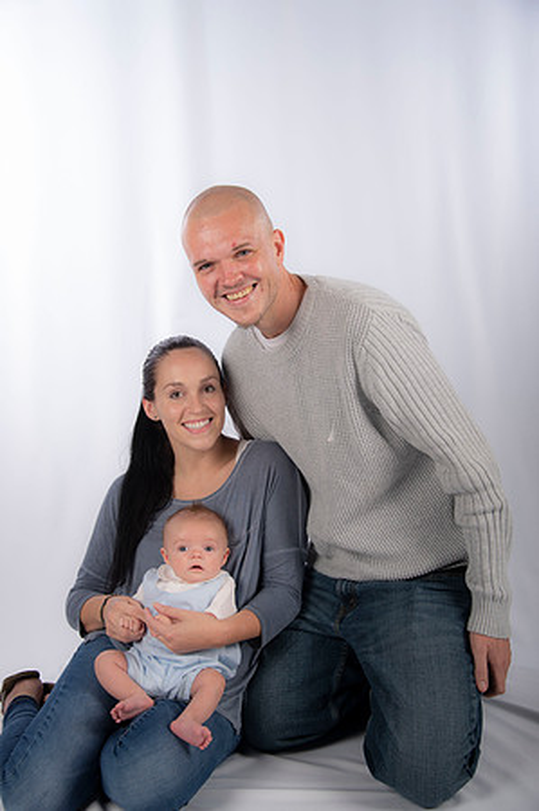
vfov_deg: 44.5
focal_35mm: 44
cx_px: 270
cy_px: 406
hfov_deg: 30.4
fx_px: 990
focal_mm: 44
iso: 100
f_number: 5.6
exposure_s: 1/200
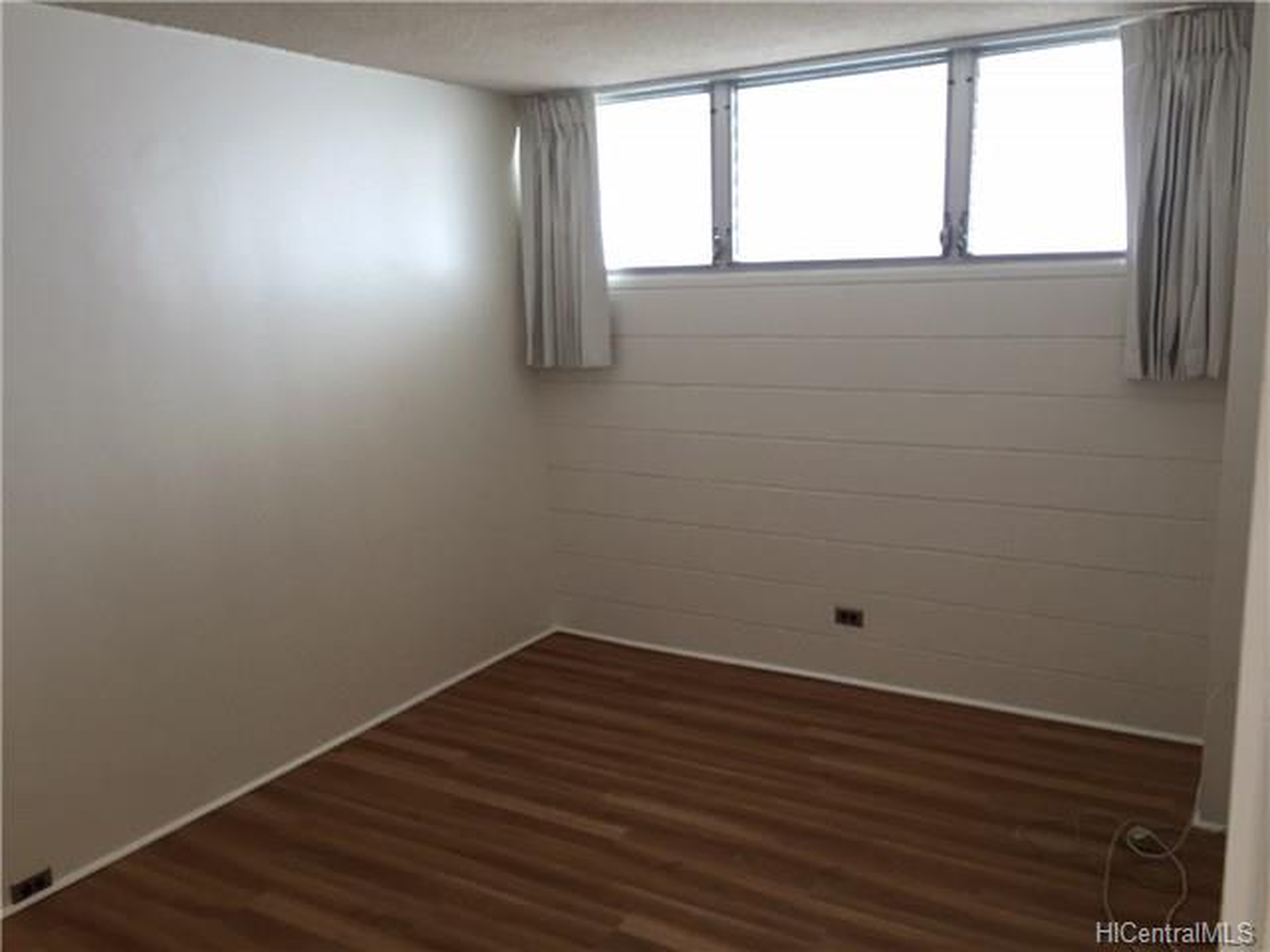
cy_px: 476
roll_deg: +0.2
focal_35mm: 29
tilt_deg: -11.2
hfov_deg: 61.7
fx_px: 1064
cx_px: 635
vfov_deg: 48.2
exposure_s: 1/30
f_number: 2.2
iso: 80
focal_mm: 4.15
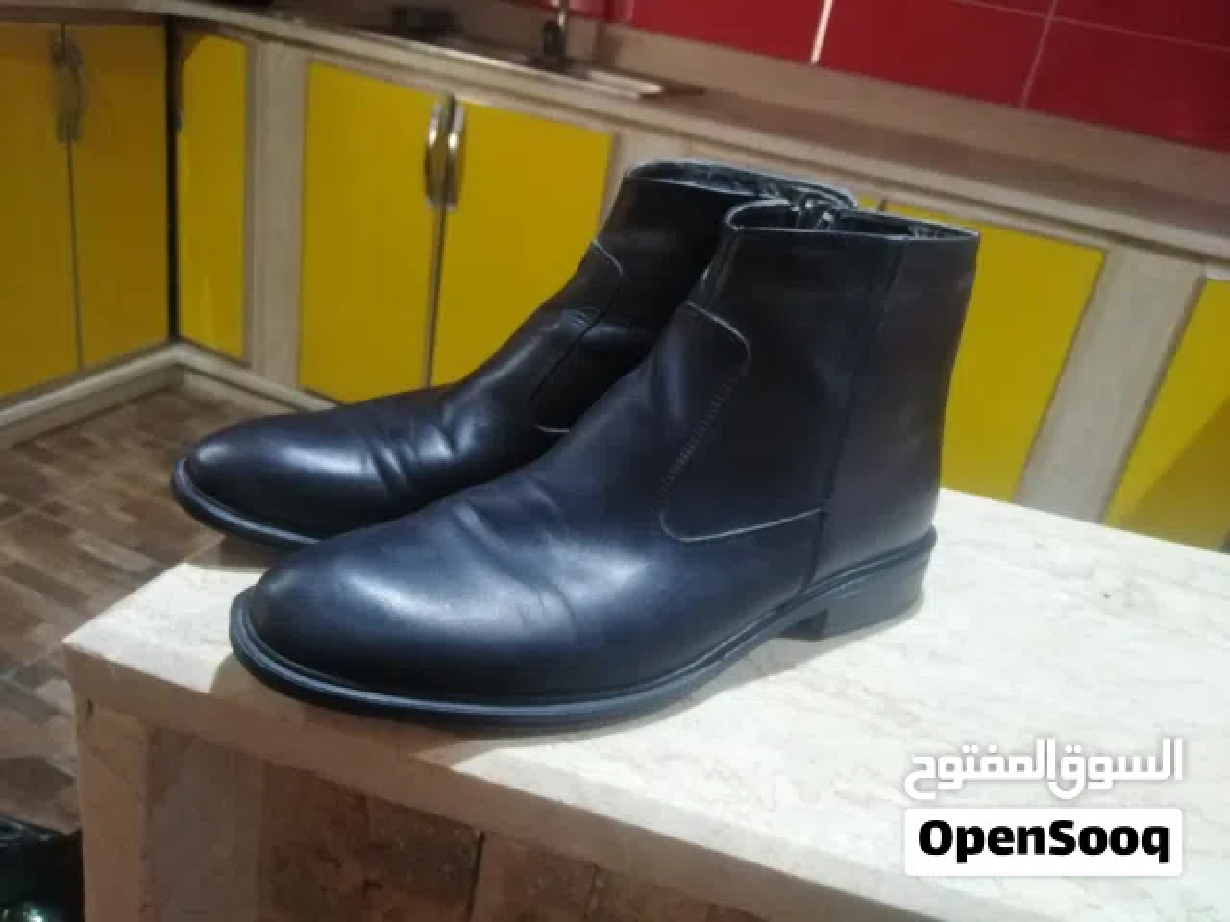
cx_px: 615
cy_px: 461
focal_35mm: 26
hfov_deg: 67.3
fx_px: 924
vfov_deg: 53.1
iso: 605
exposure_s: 1/15
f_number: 1.8
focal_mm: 3.59
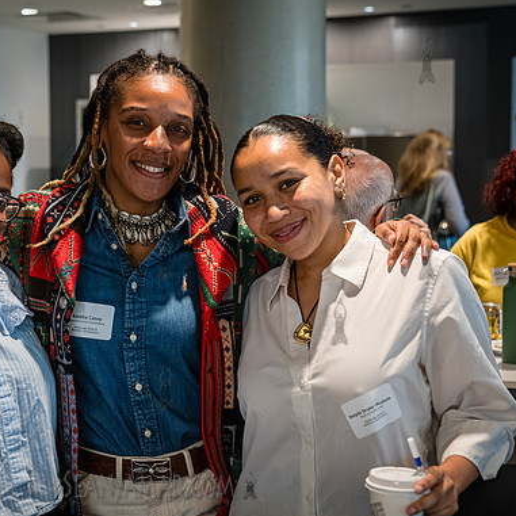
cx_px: 157
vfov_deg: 24.0
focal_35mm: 72
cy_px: 256
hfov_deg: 23.8
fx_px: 1214
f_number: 4
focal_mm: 54
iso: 5000
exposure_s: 1/250
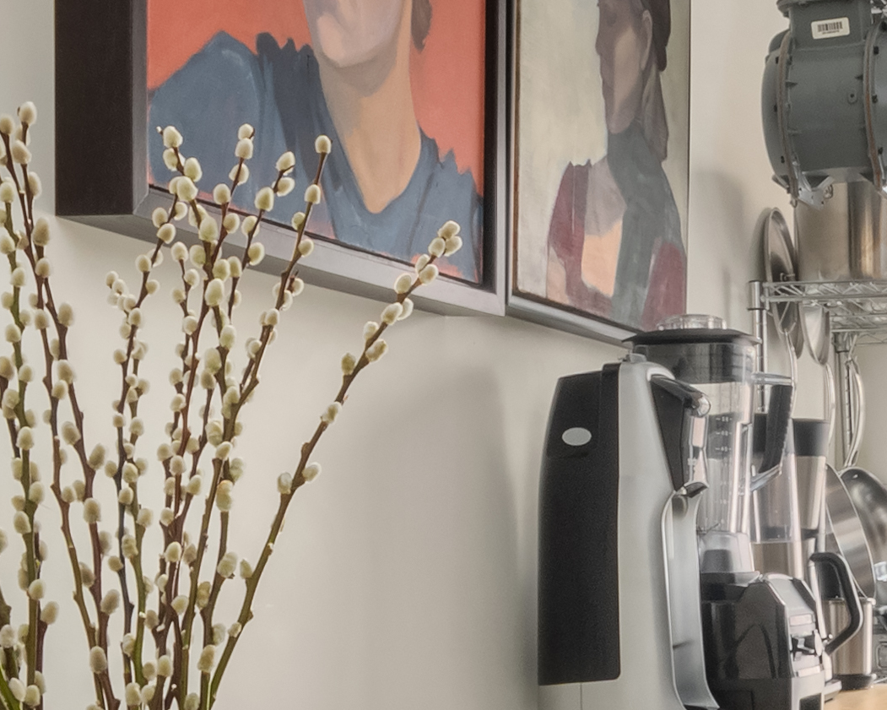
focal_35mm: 75
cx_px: 789
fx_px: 1969
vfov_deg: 20.2
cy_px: 559
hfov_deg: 24.7
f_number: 20
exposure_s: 5
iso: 500
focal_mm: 14
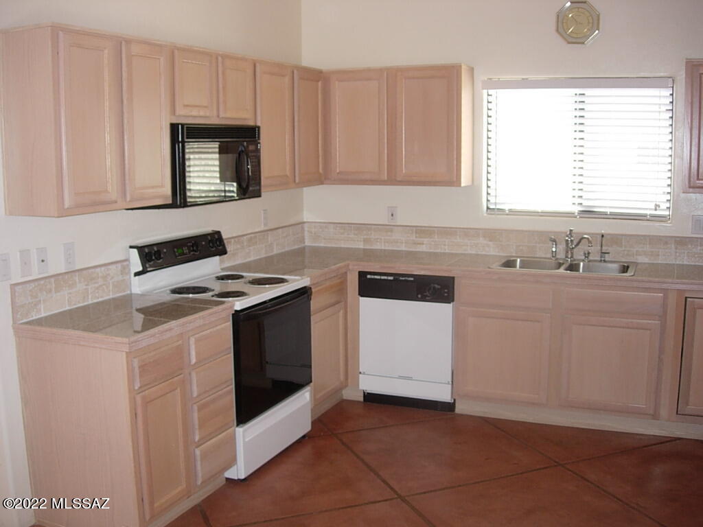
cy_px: 264
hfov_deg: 49.0
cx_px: 352
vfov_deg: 37.7
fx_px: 772
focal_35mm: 38
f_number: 2.8
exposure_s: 1/42.7
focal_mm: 7.8
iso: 79
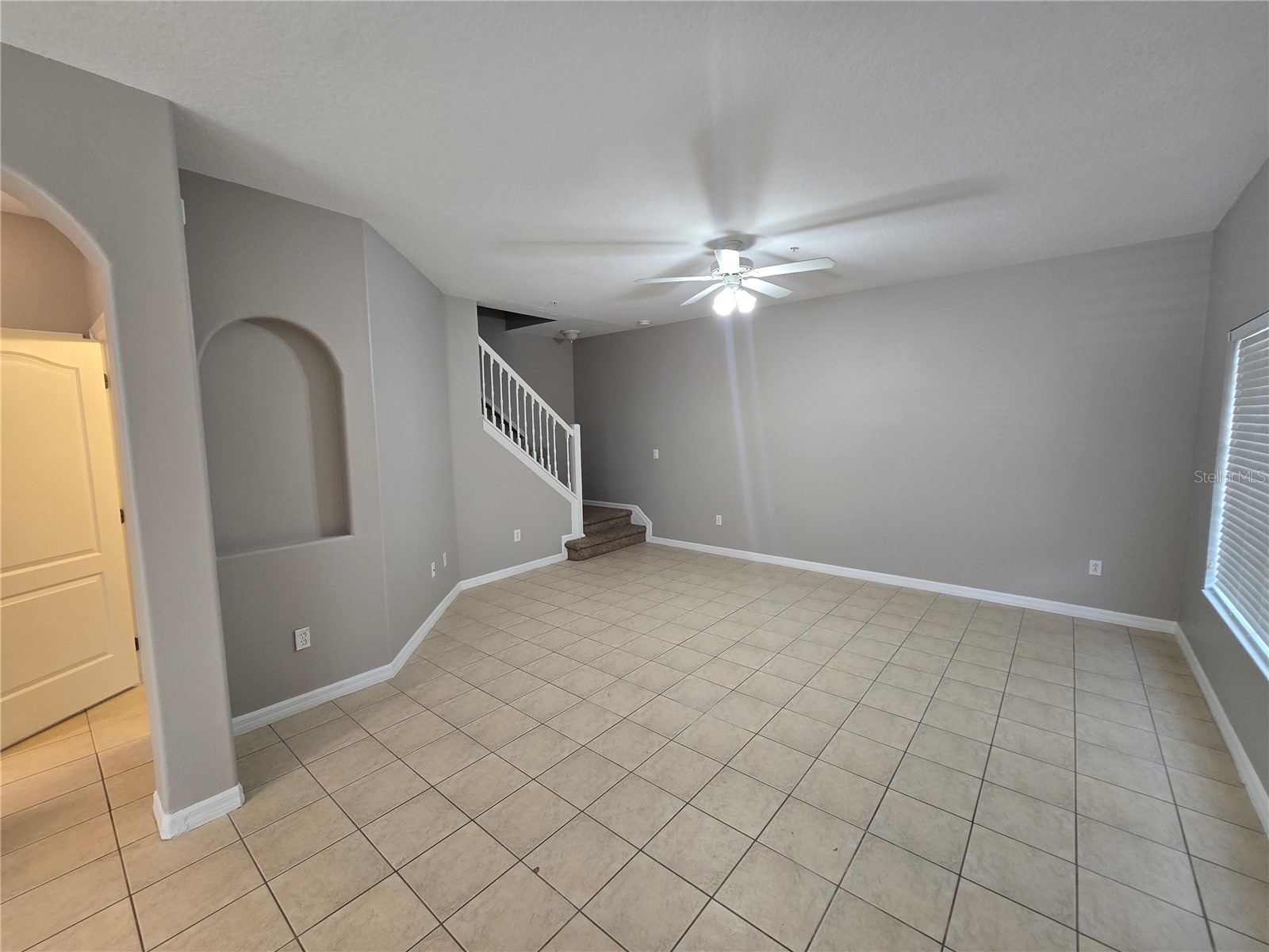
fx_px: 477
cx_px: 634
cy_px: 476
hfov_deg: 106.2
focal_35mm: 13
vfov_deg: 89.9
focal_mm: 2.2
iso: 160
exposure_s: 1/60
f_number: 2.2
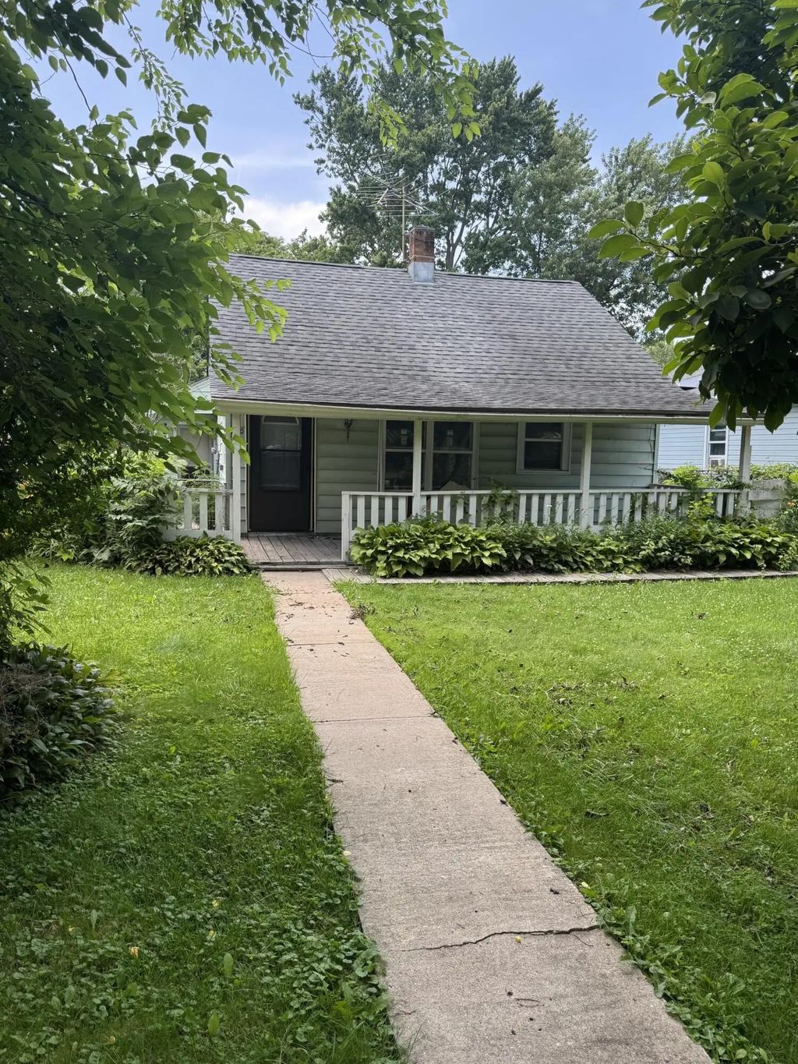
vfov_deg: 71.6
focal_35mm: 24
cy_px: 532
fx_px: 738
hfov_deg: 56.8
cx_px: 399
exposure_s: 1/782
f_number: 1.78
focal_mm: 6.76
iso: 80
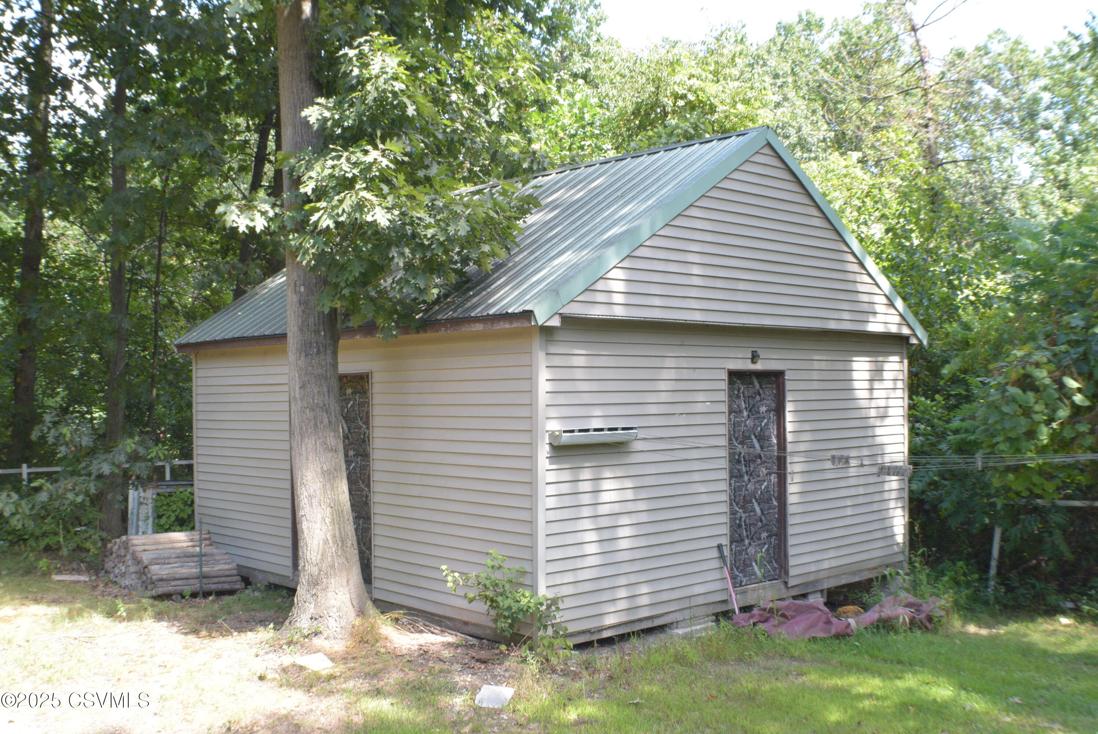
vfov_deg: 28.1
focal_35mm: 48
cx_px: 549
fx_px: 1465
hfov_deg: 41.1
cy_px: 367
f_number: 18
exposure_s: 1/50
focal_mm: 32
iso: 1000
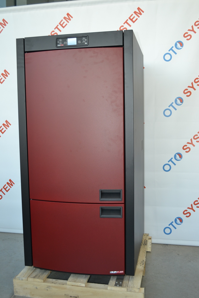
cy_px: 149
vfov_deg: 53.1
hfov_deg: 36.9
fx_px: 299
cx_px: 100
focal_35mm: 36
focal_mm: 24
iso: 400
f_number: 4
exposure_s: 1/100
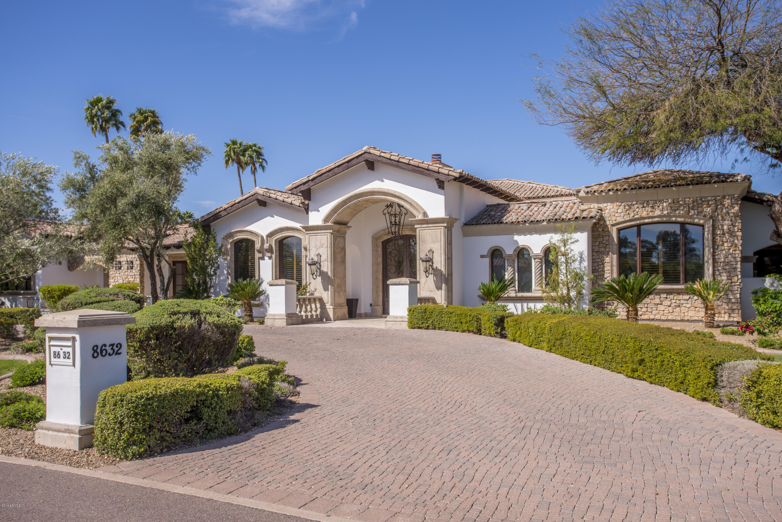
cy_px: 261
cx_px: 391
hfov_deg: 61.9
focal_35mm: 30
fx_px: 652
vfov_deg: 43.6
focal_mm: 30
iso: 200
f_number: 8
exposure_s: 1/500
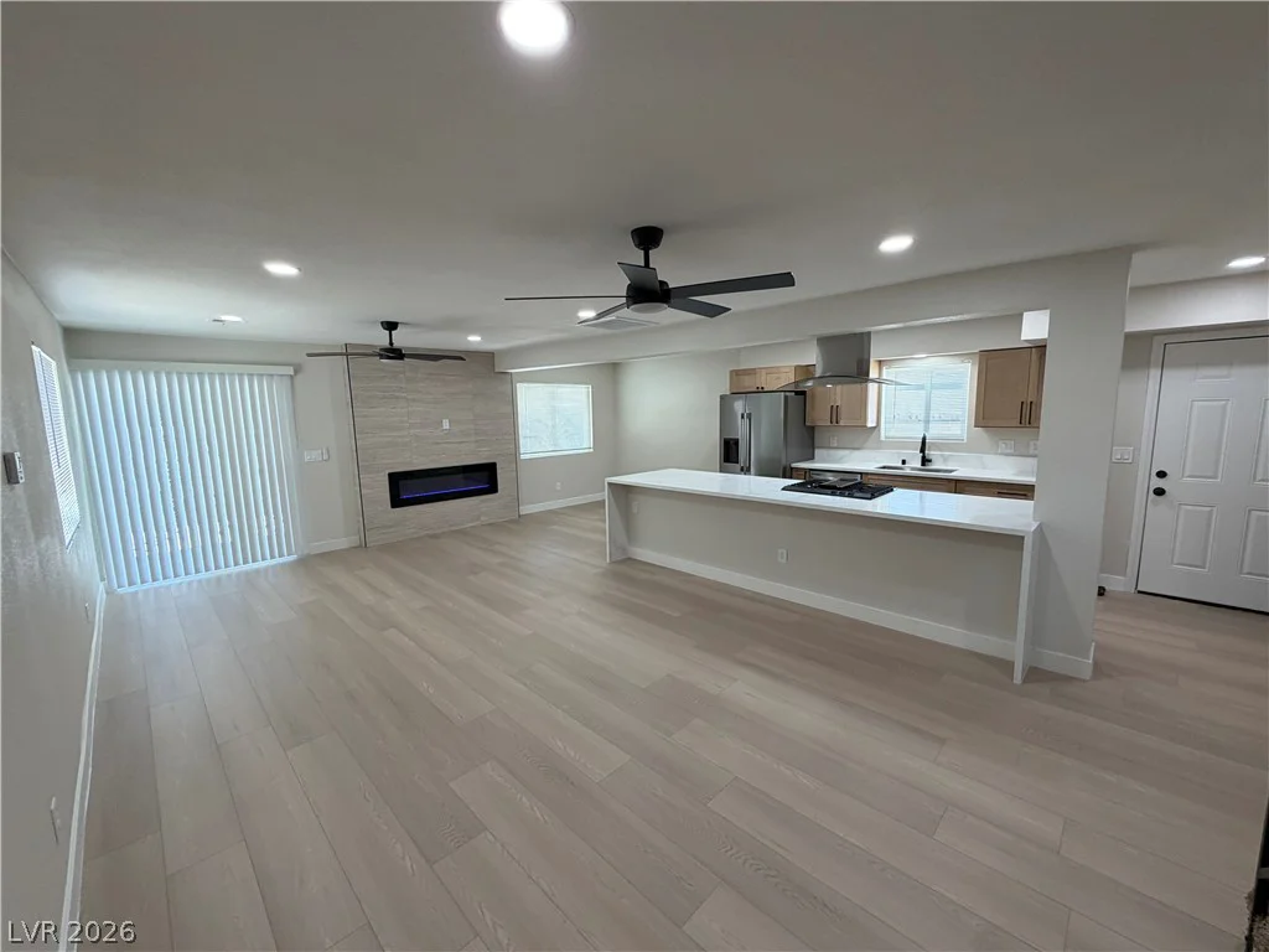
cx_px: 634
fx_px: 513
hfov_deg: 102.1
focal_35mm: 14
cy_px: 476
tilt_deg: -7.9
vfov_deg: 85.7
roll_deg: +1.1
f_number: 2.2
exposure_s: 1/120
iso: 160
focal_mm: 2.22
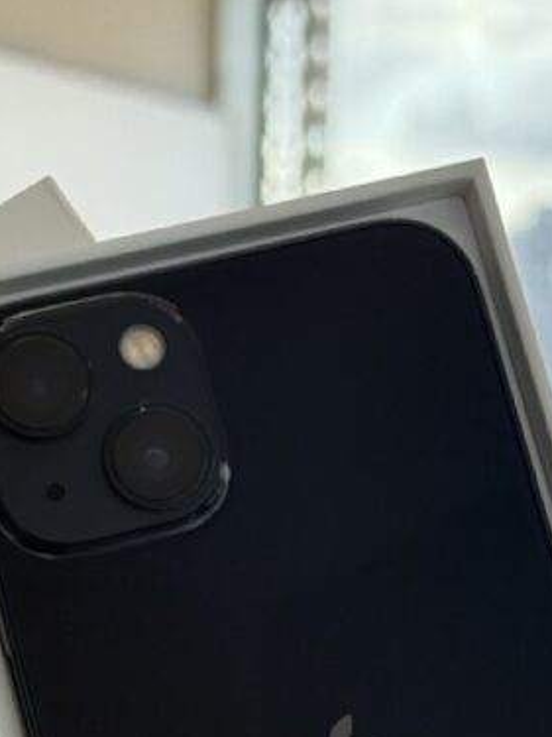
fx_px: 2787
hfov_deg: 11.3
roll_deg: -1.3
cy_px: 717
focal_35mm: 131
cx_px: 183
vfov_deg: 14.8
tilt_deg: -4.2
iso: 80
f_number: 1.78
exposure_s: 1/726
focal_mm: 6.76
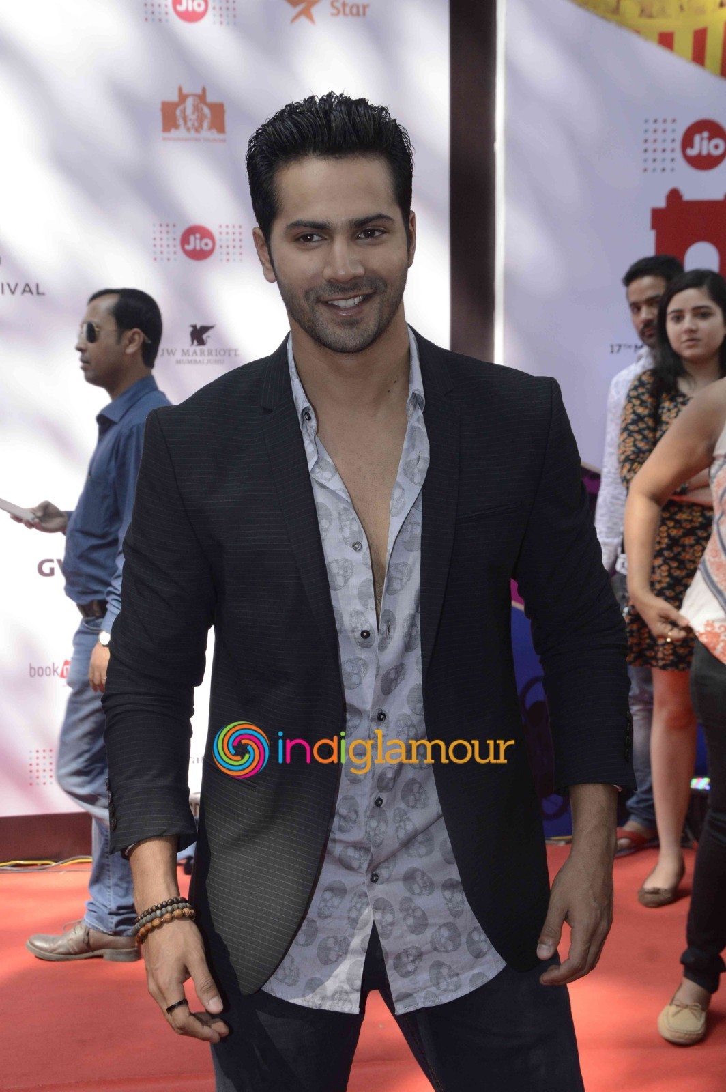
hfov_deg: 18.9
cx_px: 363
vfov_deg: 28.1
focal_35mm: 72
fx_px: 2182
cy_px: 546
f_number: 10
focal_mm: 48
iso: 800
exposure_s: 1/200
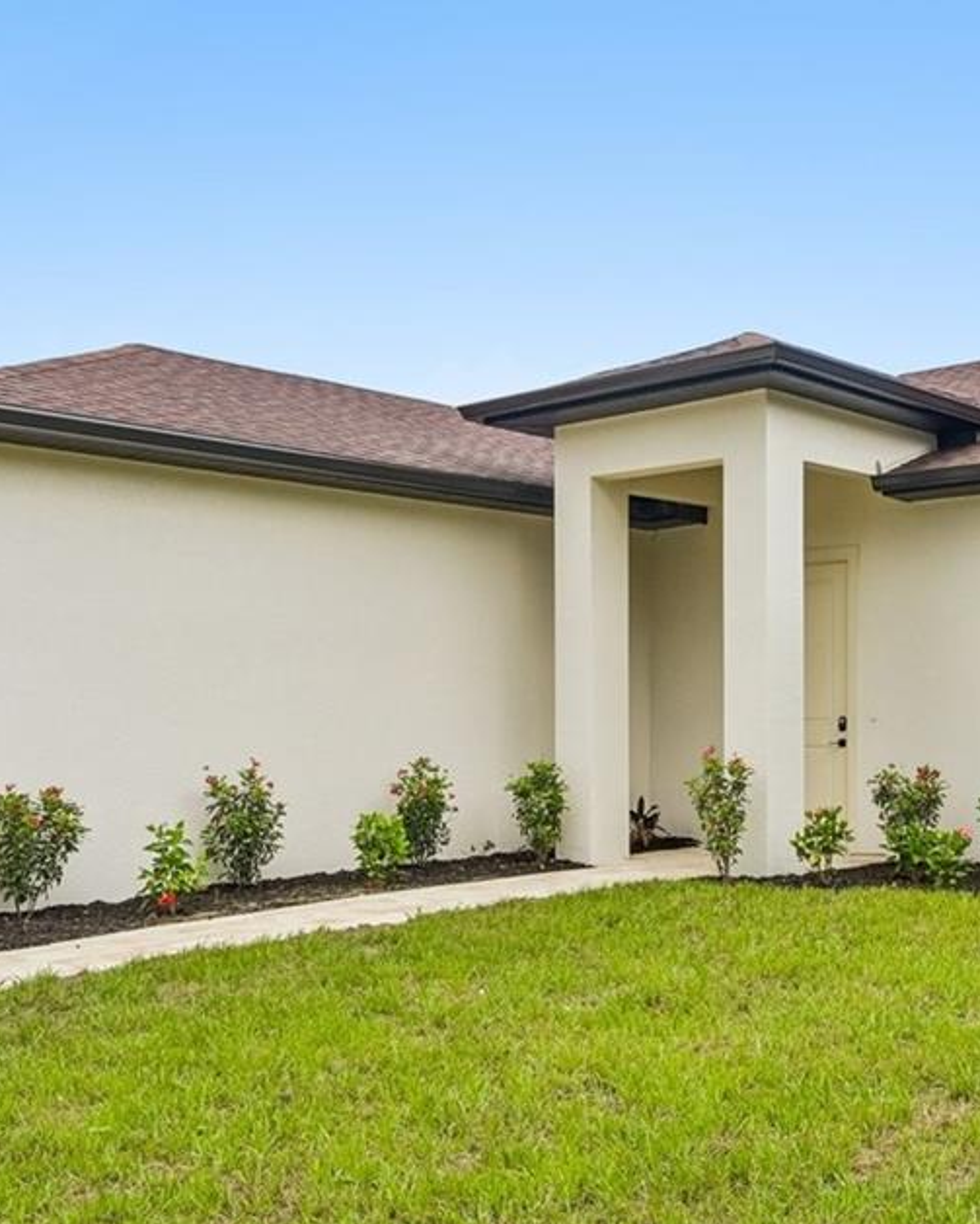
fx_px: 1558
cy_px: 694
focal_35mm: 43
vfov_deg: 42.8
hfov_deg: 33.5
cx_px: 832
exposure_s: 1/500
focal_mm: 18
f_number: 8
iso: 400
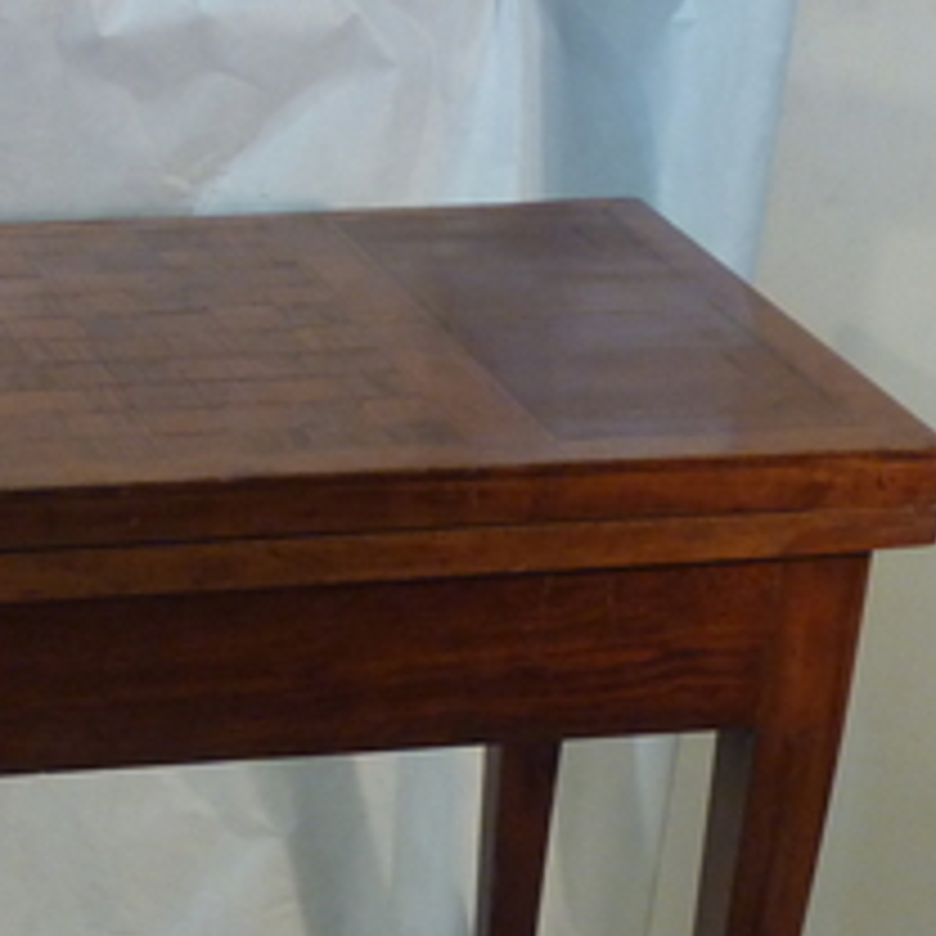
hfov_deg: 16.7
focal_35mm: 102
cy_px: 918
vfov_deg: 16.7
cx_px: -27
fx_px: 3120
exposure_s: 1/30
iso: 250
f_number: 3.6
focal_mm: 6.5
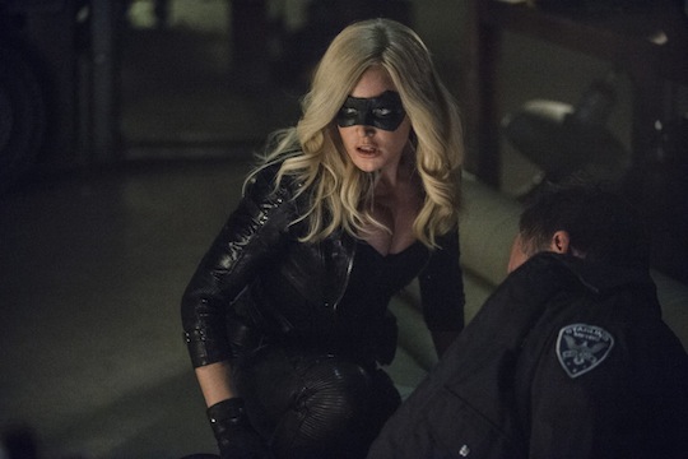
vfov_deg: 13.4
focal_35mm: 102
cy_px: 230
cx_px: 344
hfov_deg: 20.0
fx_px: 1949
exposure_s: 1/200
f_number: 2.8
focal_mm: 102
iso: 10000
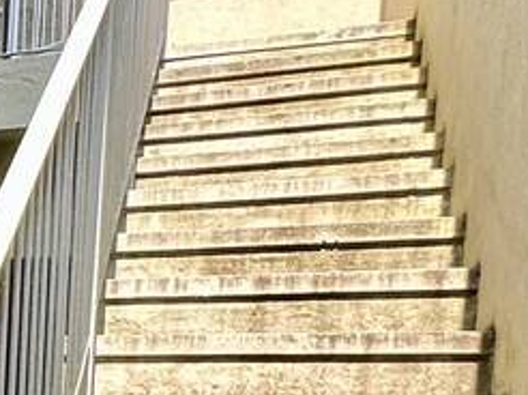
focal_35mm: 82
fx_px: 1250
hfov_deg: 16.7
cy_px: 494
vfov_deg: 17.0
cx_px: -577
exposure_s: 1/145
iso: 40
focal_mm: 2.22
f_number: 2.2
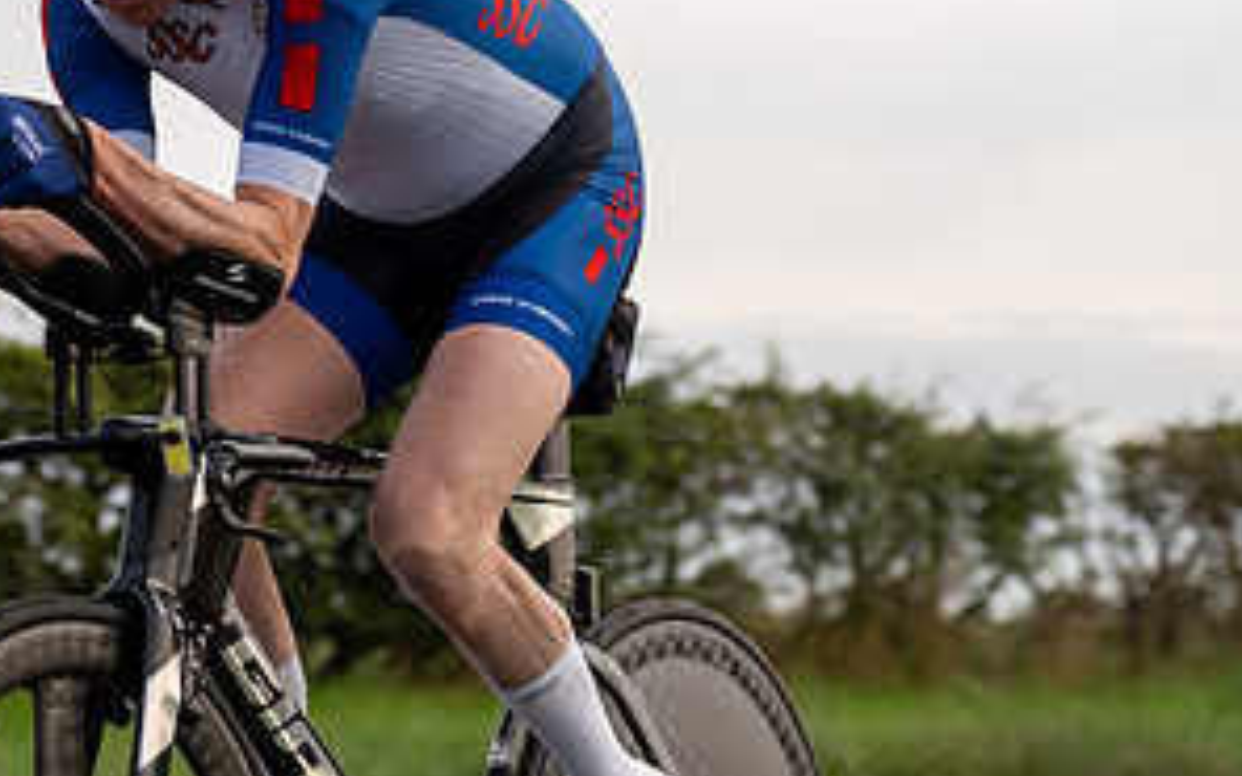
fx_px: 4739
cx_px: 117
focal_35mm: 140
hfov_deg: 14.8
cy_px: 245
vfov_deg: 9.4
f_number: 4
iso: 160
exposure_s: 1/1000
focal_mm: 70
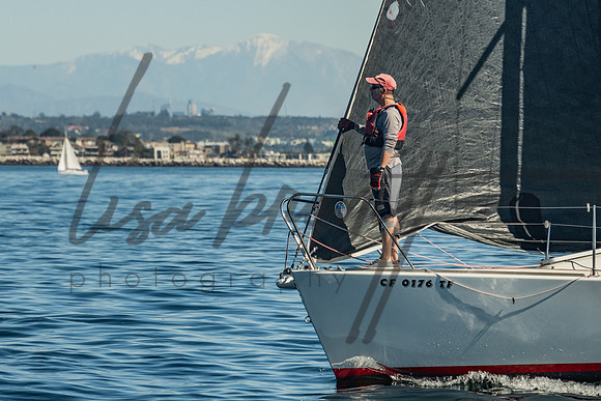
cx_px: 284
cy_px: 100
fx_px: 4855
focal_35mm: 291
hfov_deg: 7.1
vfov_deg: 4.7
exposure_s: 1/1250
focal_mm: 175
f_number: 6.3
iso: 400
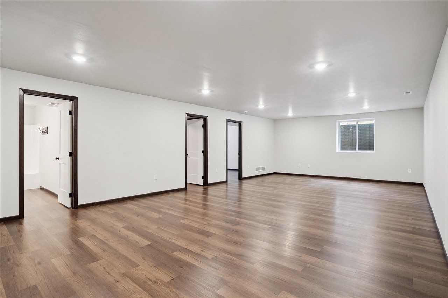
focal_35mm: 17
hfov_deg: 93.3
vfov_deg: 70.4
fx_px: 212
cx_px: 224
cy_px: 149
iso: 800
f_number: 8
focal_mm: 17
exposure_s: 1/10
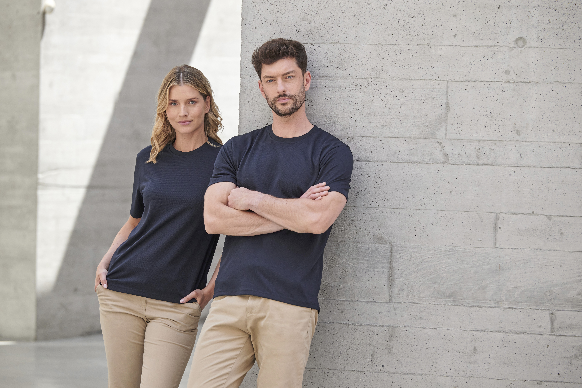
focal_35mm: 185
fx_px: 2991
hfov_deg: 11.1
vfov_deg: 7.4
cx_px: 291
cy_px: 194
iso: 800
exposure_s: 1/500
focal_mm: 185
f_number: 5.6
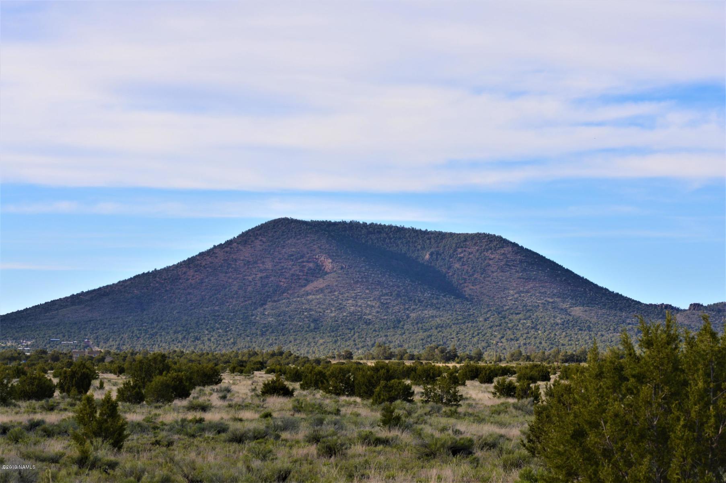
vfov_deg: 12.7
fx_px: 2176
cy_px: 242
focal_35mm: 108
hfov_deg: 18.9
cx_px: 363
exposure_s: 1/200
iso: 100
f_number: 8
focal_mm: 72
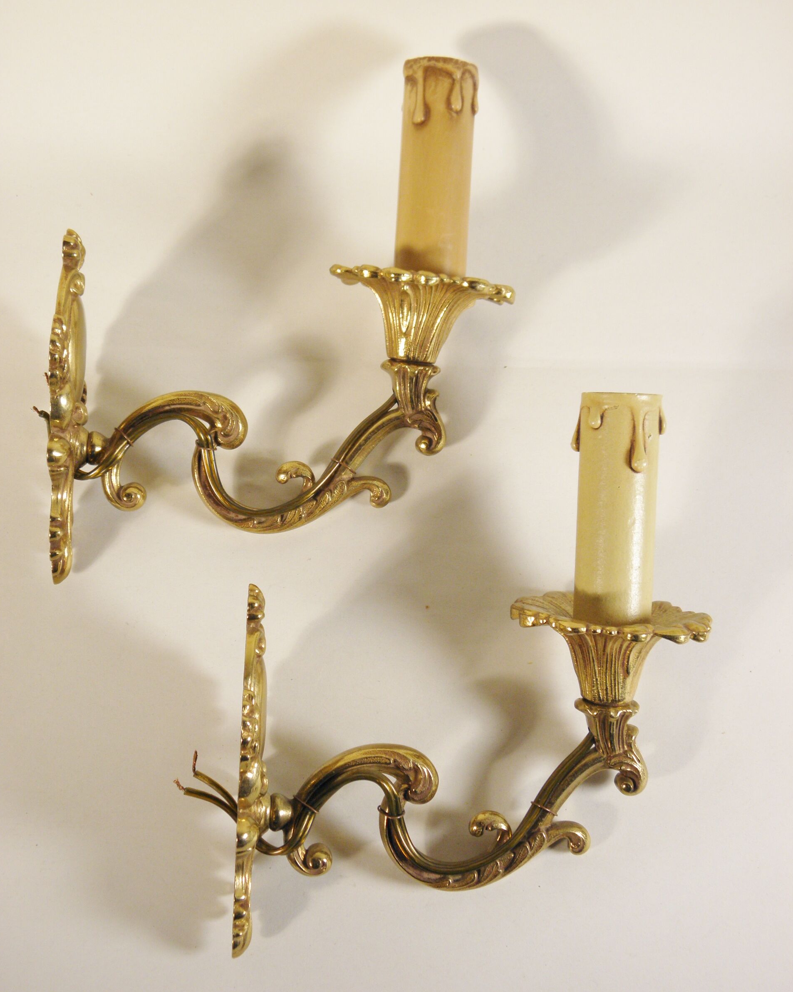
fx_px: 1262
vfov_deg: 42.9
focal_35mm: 43
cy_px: 460
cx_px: 396
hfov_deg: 34.9
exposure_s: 1/40
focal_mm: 7.5
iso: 100
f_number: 3.8
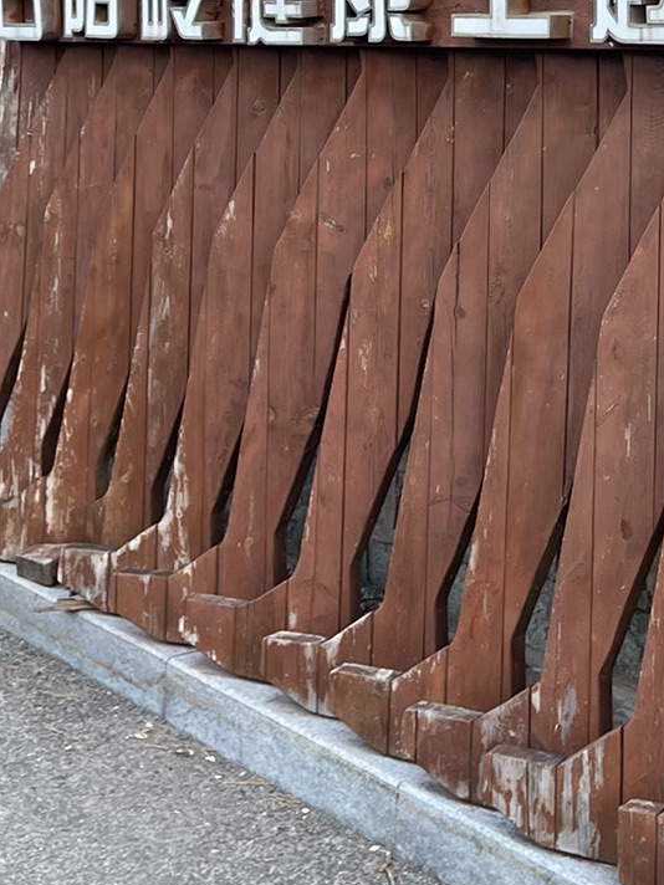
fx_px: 1867
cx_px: 791
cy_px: 7
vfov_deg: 25.4
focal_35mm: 73
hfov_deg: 19.1
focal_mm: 5.1
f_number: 1.6
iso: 100
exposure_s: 1/121
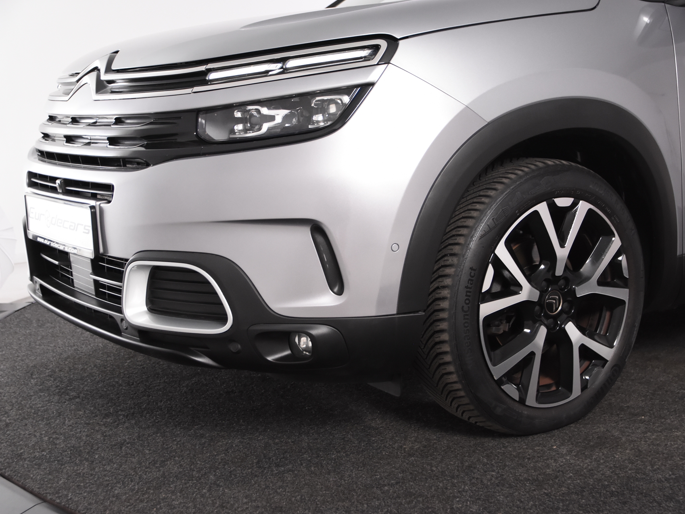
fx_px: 1000
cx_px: 351
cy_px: 257
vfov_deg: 28.8
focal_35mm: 51
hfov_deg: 37.8
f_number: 4
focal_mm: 31
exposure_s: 1/100
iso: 1600
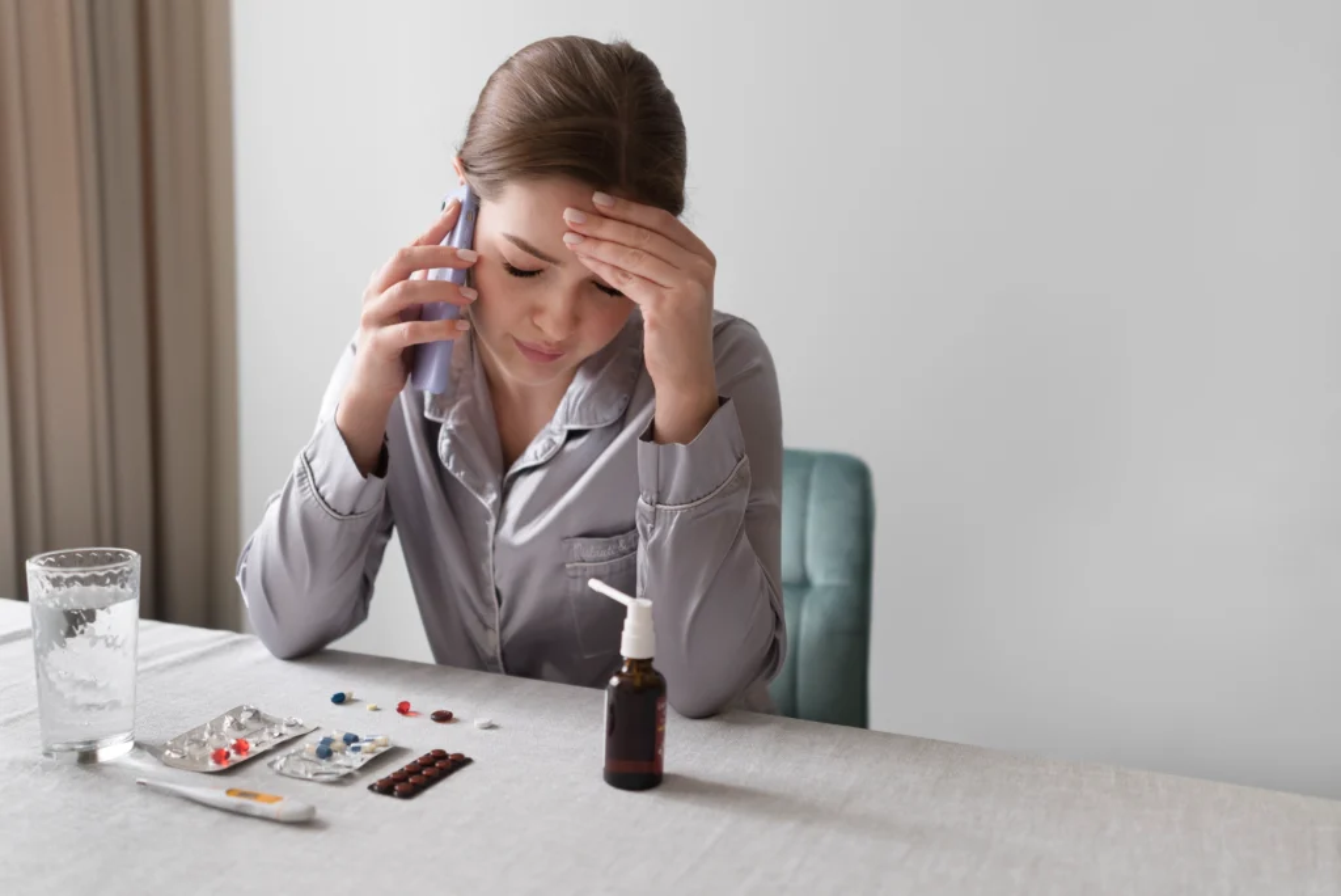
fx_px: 1304
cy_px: 448
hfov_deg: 54.4
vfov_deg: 37.9
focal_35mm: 35
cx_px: 670
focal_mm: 35
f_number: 2
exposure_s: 1/80
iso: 640
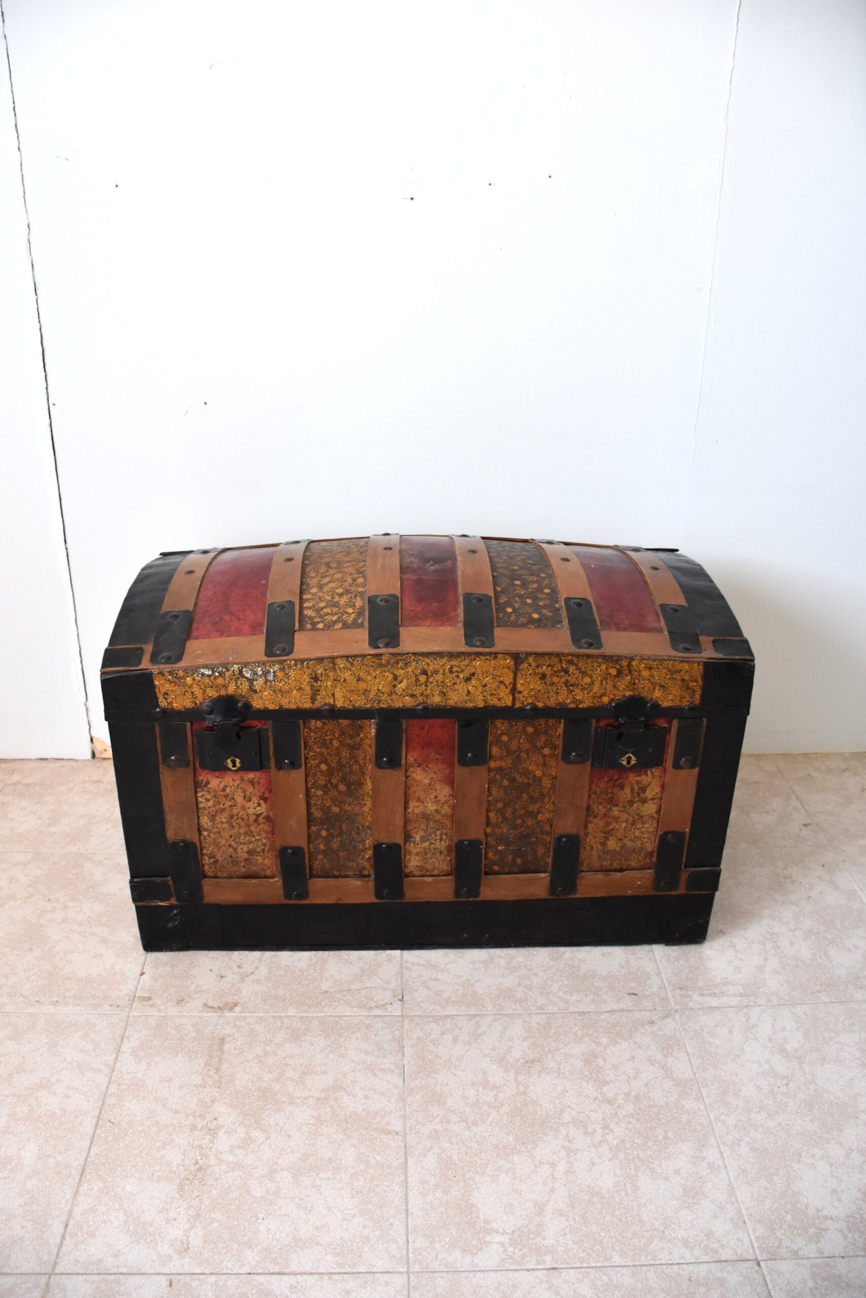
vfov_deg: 67.4
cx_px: 433
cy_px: 649
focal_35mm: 27
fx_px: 974
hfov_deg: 47.9
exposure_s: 1/80
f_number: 4.5
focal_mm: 18
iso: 800
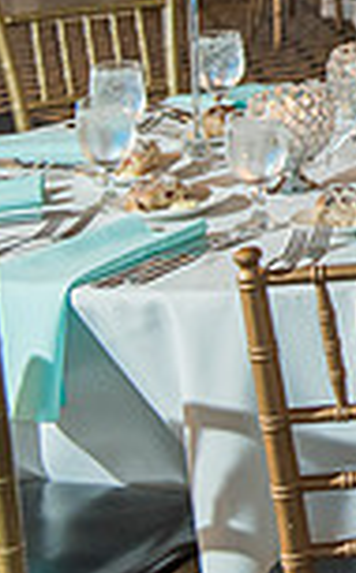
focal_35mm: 142
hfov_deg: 8.1
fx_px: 2215
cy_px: -154
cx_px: 1006
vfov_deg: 14.2
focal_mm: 36
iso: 2000
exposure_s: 1/60
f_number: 4
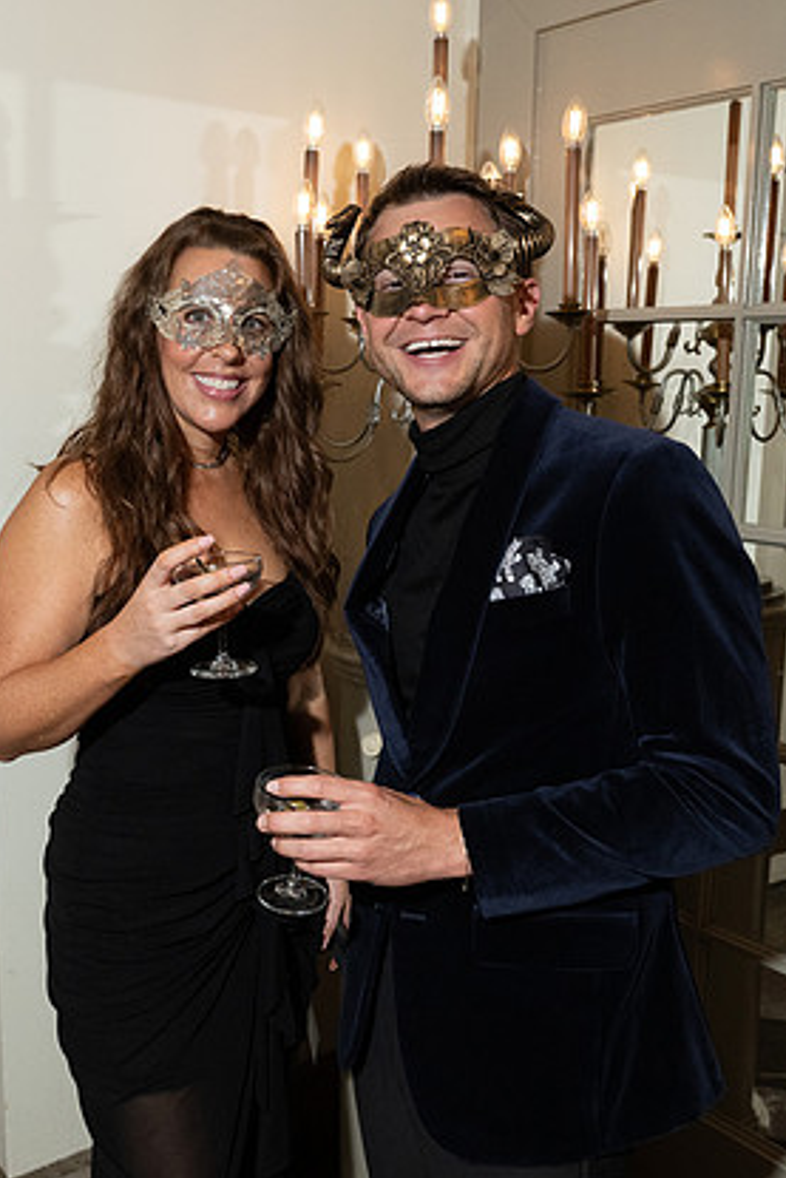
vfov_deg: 49.5
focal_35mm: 39
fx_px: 1276
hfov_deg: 34.1
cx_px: 307
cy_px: 613
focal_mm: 24
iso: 2500
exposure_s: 1/200
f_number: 5.6
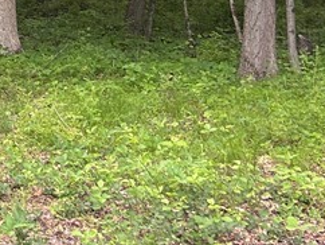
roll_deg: -1.1
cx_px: -156
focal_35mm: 110
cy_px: -223
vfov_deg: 12.2
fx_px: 1034
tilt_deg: +15.9
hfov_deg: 16.4
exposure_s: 1/121
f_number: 1.5
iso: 80
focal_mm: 5.7
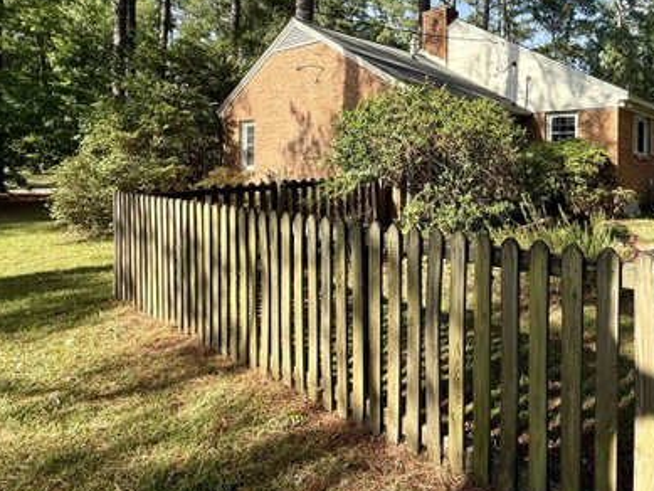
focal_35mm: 23
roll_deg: -0.9
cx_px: 530
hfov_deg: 66.5
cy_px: 165
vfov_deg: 57.6
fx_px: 435
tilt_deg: +0.3
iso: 64
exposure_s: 1/607
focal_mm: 2.22
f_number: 2.2
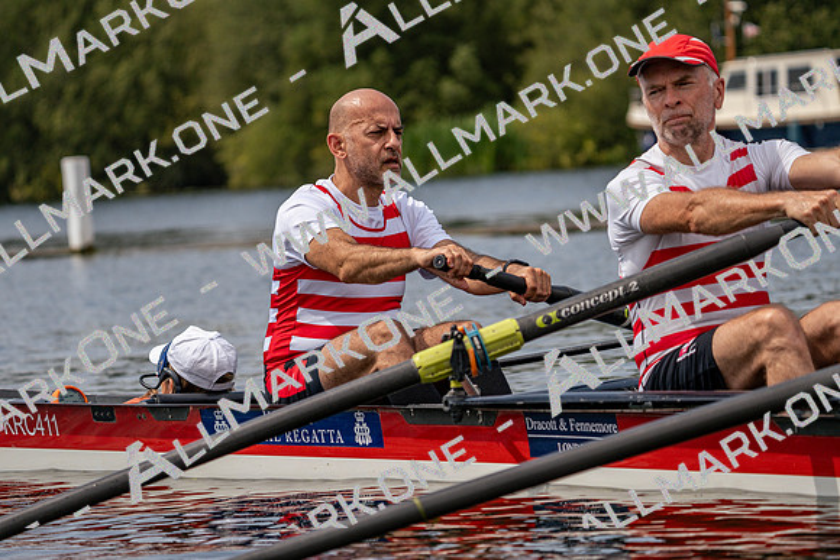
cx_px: 420
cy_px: 280
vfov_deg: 6.9
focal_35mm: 200
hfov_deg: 10.3
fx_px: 4668
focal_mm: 200
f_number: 5.6
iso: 200
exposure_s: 1/1600
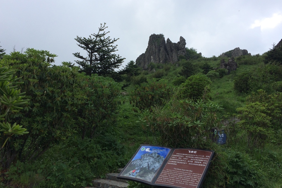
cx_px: 140
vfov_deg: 41.1
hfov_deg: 58.7
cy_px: 89
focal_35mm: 32
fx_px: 251
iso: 32
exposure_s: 1/892
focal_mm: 4.12
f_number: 2.2
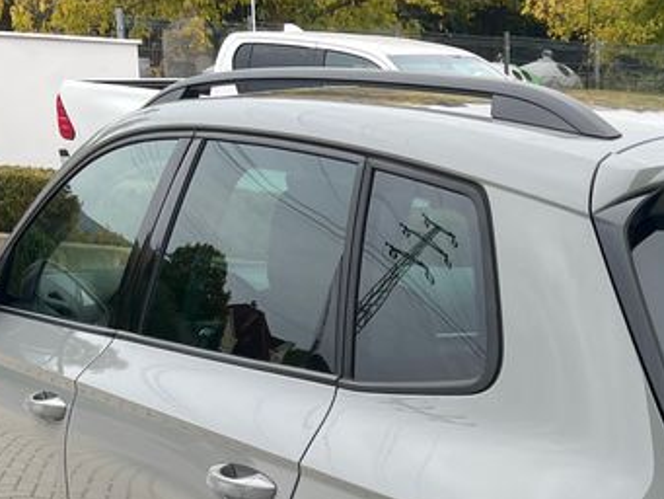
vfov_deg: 18.1
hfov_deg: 24.0
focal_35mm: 78
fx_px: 1497
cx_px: 658
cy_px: 575
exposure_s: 1/532
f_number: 1.6
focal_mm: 5.1
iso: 50
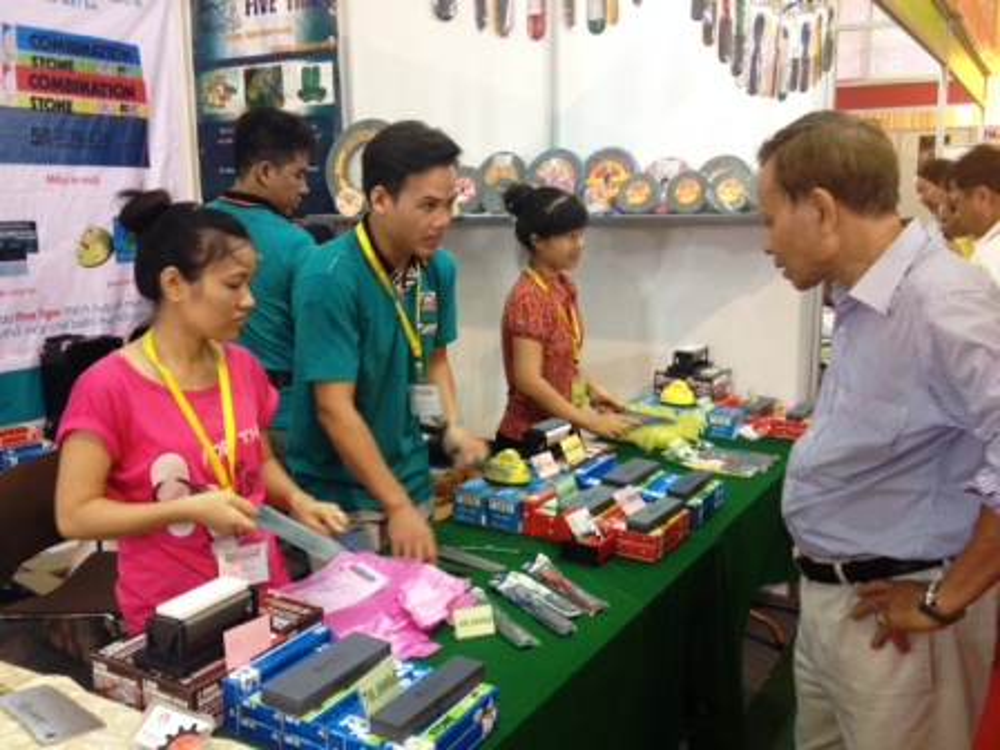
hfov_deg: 52.6
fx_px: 1011
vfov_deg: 40.7
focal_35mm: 35
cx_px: 500
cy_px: 375
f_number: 2.4
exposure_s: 1/20
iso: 125
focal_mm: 4.28
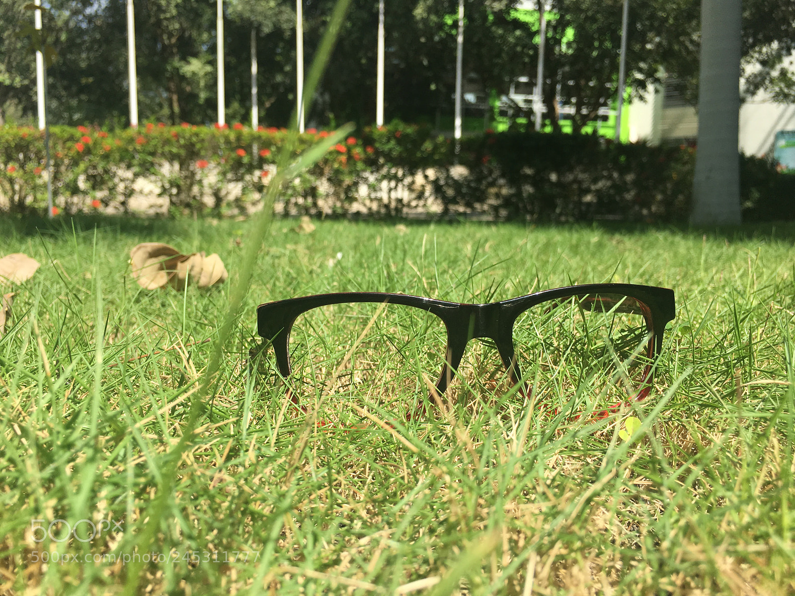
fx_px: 666
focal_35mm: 29
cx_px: 398
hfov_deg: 61.7
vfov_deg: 48.2
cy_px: 298
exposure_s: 1/986
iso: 25
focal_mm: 4.15
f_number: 2.2
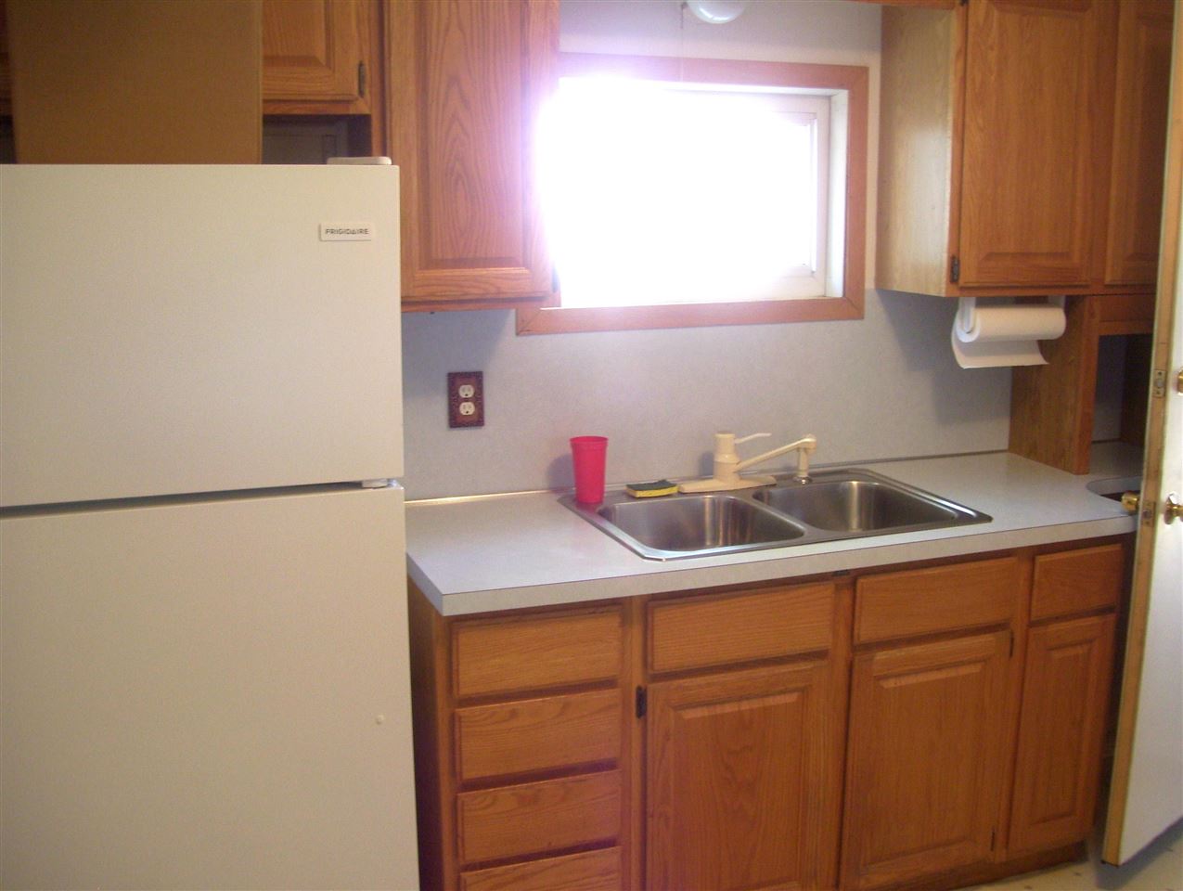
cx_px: 592
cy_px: 446
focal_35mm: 36
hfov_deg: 51.3
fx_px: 1232
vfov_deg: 39.7
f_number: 2.7
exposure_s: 1/10
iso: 160
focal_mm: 6
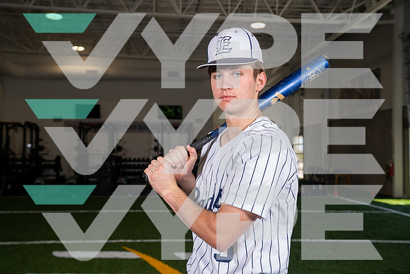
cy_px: 137
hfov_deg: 41.1
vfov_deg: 28.1
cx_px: 205
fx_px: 547
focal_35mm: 48
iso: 200
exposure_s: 1/200
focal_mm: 48
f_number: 5.6
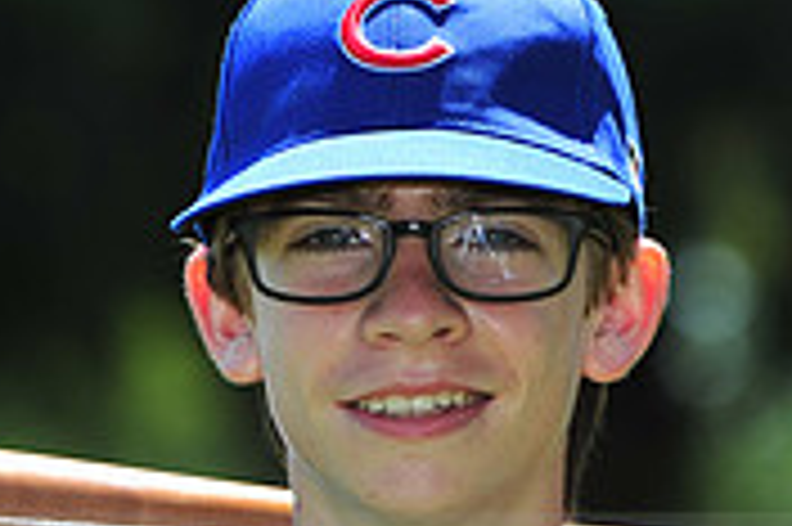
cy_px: 571
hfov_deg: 3.4
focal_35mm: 611
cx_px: 405
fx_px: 13429
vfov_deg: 2.2
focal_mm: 185
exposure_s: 1/640
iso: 200
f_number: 5.6
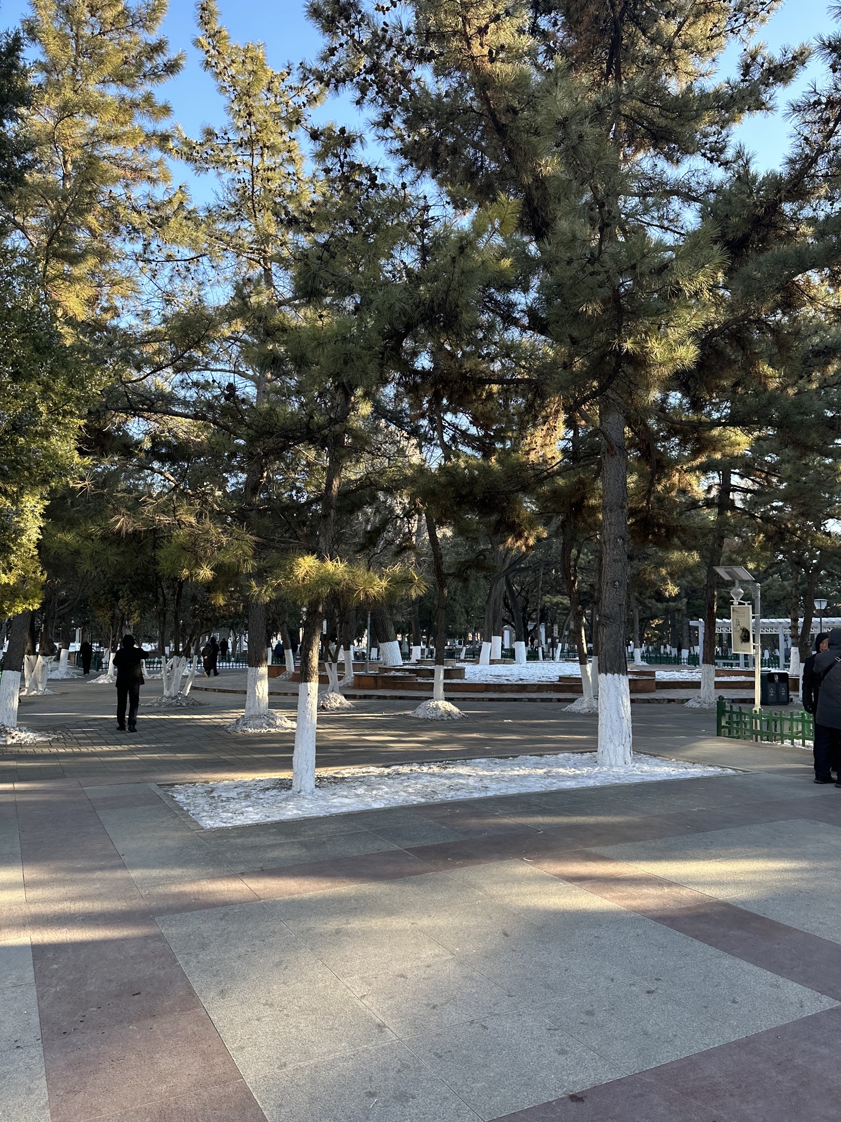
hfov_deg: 56.8
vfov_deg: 71.6
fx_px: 777
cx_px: 420
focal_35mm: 24
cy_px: 561
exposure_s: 1/334
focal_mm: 6.86
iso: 80
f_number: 1.78
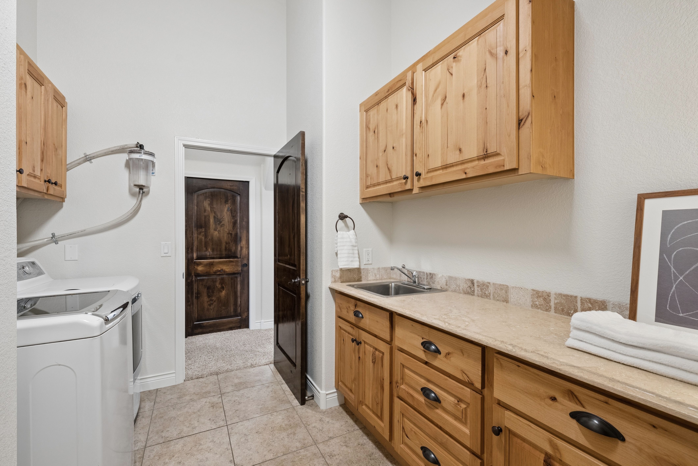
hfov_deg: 96.7
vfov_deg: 73.8
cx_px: 349
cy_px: 233
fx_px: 310
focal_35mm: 16
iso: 640
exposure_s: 1/15
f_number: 8
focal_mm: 16
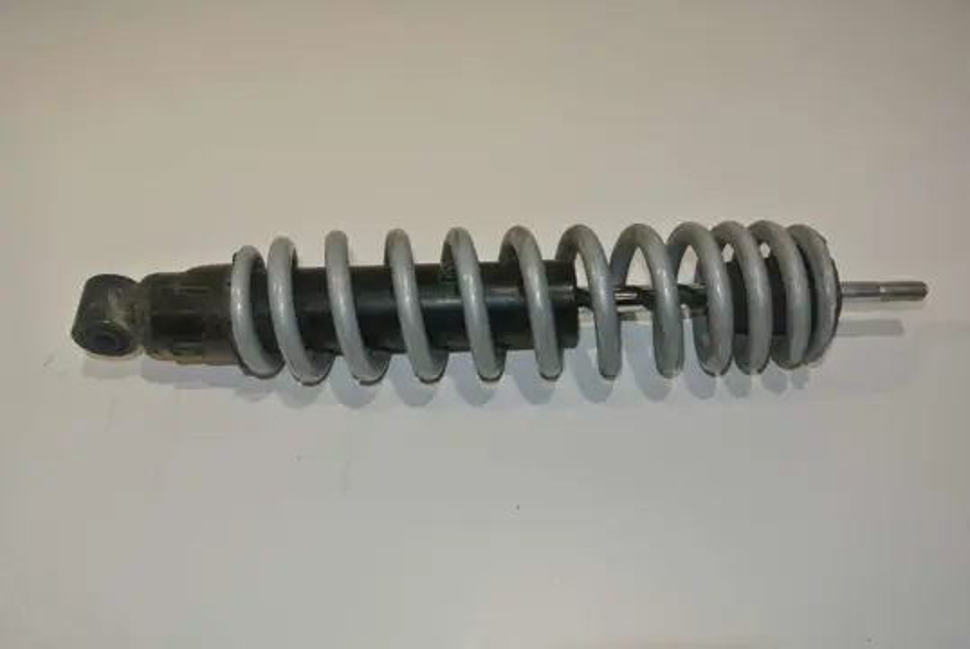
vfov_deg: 42.4
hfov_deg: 60.2
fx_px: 836
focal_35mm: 31
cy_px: 324
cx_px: 485
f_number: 4.5
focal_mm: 11.8
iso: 200
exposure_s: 1/60
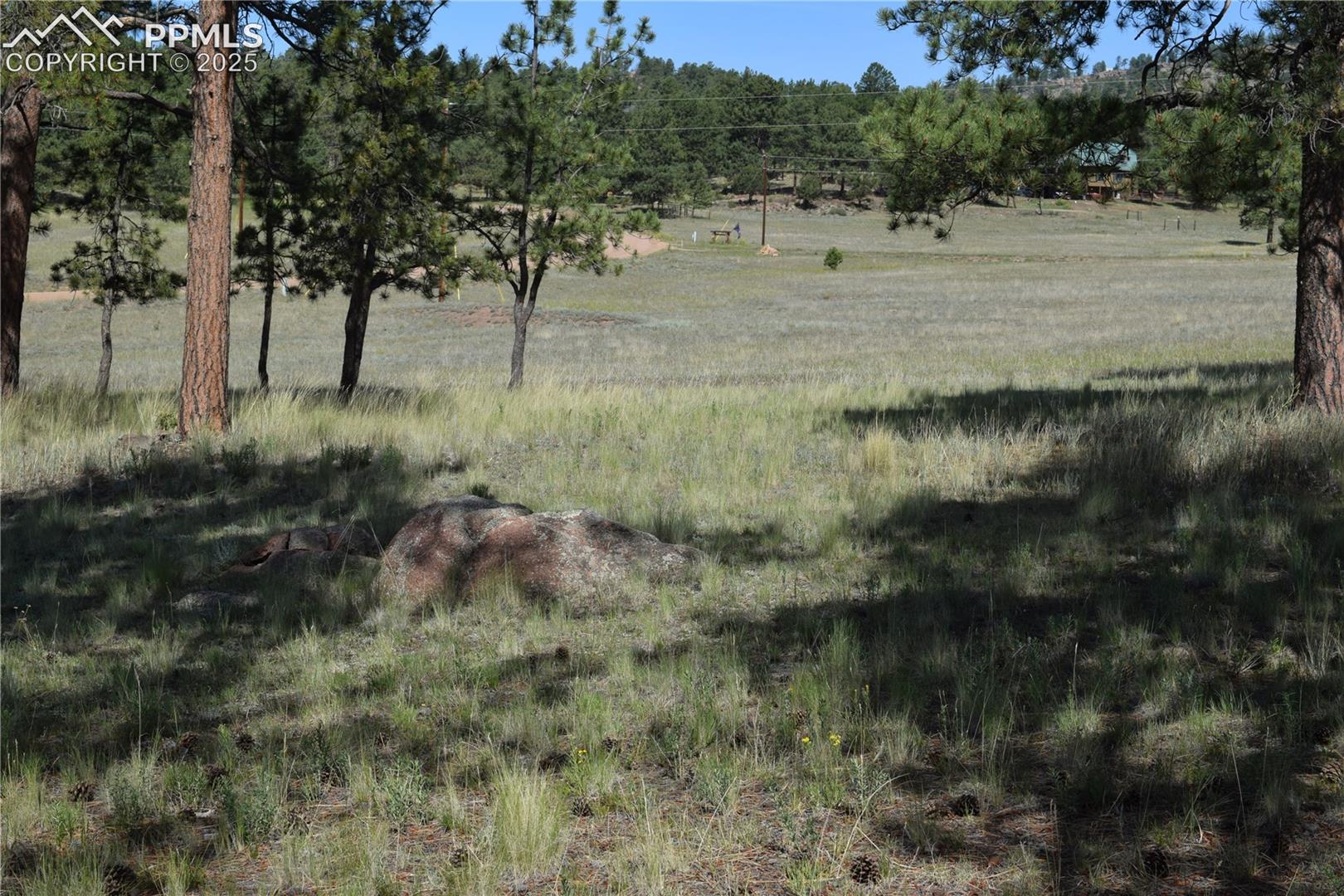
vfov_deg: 25.8
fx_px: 1960
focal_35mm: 52
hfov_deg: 37.9
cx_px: 672
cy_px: 448
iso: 200
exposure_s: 1/400
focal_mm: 35
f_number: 10
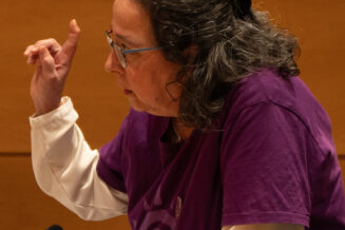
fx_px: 2520
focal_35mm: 263
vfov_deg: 5.2
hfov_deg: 7.8
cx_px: 84
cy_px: 157
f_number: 2.8
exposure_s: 1/160
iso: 800
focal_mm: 75
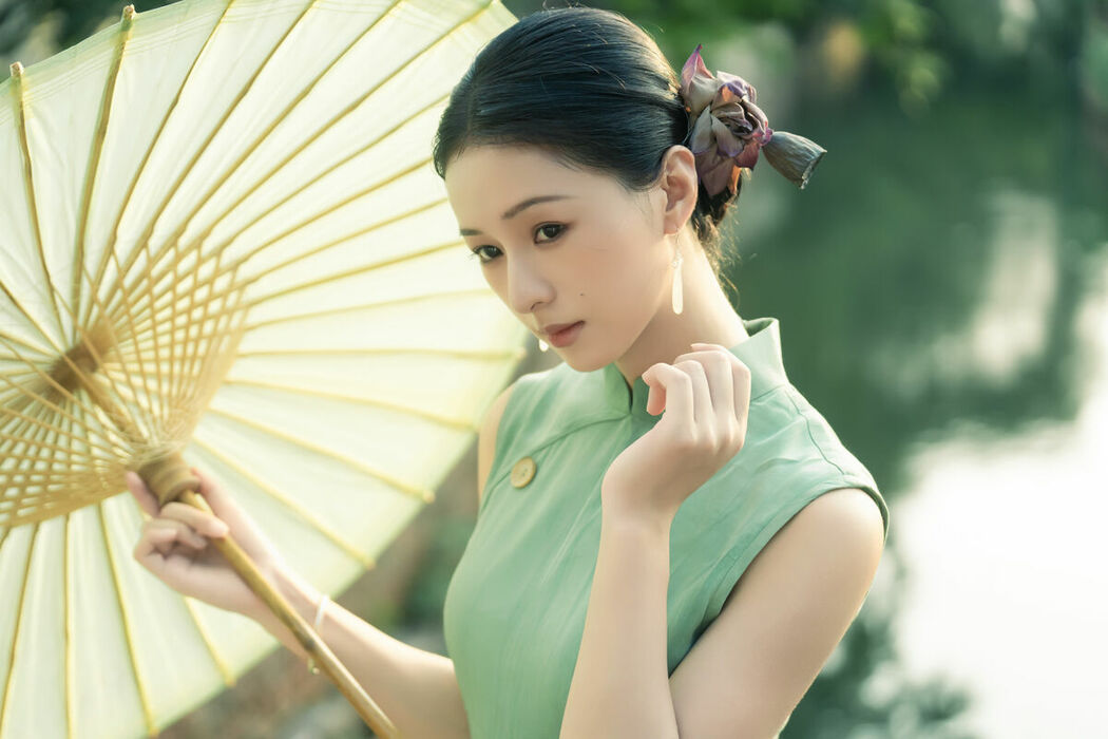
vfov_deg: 19.5
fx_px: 2154
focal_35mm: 70
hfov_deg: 28.8
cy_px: 370
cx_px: 554
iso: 1600
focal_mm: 70
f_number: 2.8
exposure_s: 1/3200
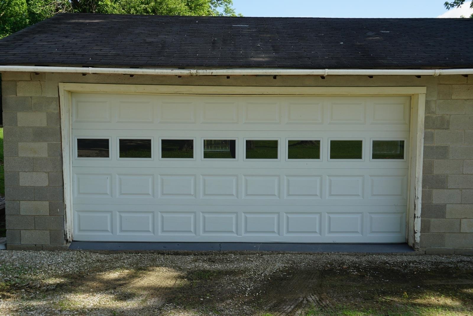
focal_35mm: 39
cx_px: 236
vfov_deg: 34.2
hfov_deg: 49.5
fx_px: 512
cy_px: 158
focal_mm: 26
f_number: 9
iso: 100
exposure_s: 1/100
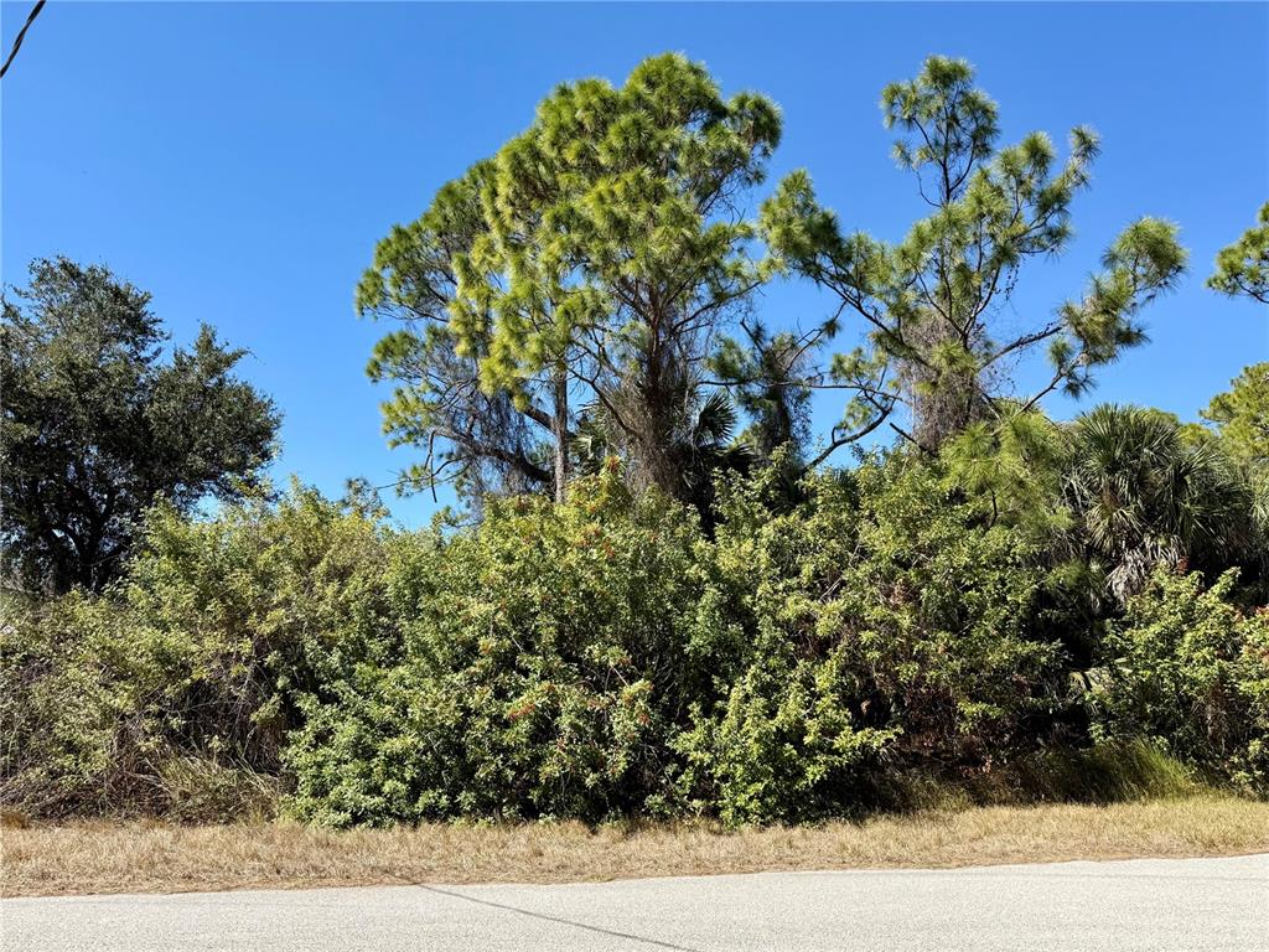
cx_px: 634
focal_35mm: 24
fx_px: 880
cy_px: 476
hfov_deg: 71.6
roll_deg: -1.3
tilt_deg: +12.8
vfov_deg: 56.8
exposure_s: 1/2703
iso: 80
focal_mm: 6.76
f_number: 1.78
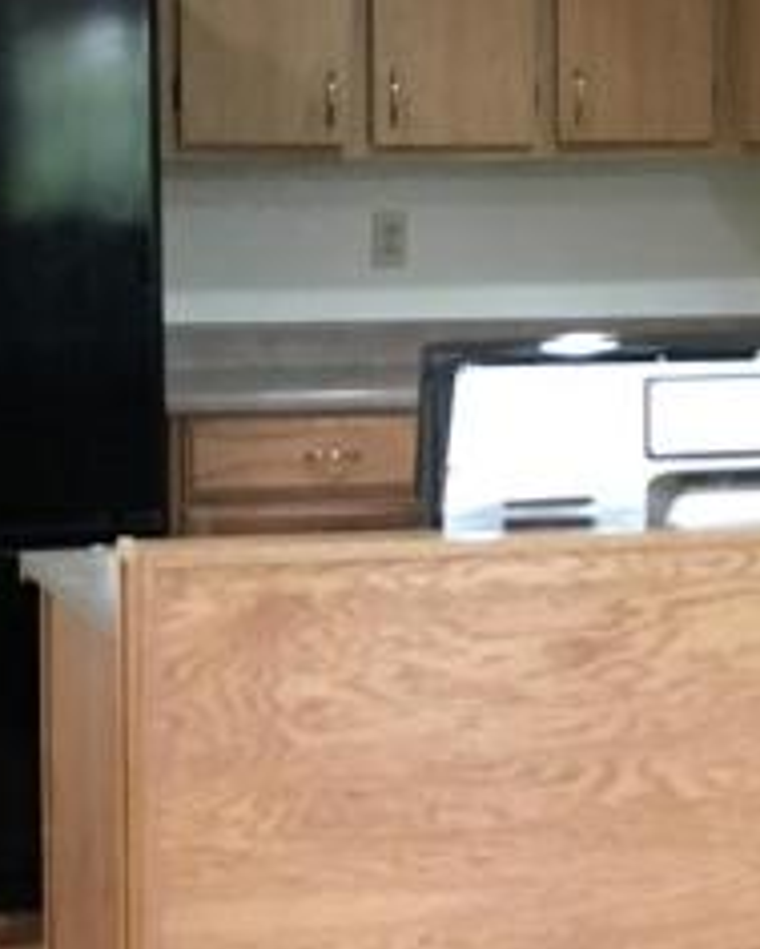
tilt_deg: -7.2
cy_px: 503
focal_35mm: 123
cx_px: 579
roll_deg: +0.3
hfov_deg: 12.5
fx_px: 3456
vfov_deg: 15.6
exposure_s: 1/30
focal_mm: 4.15
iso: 125
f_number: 2.2
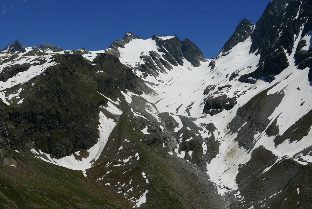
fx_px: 373
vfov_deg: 31.2
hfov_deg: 45.4
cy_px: 101
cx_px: 158
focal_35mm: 43
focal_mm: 15.9
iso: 200
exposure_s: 1/2500
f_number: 5.6
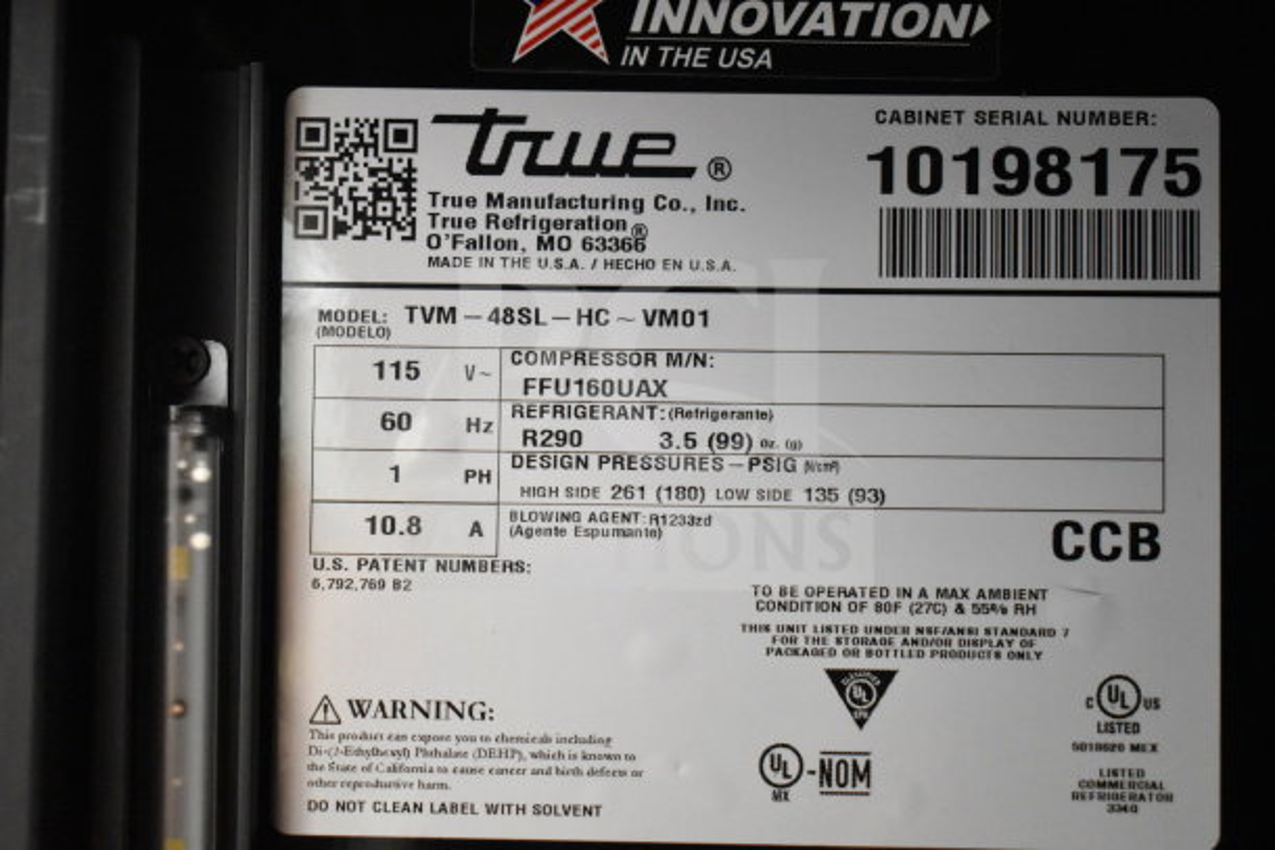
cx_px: 638
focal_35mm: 60
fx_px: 2125
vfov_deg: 22.6
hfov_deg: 33.4
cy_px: 425
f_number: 4.8
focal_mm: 40
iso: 6400
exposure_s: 1/80
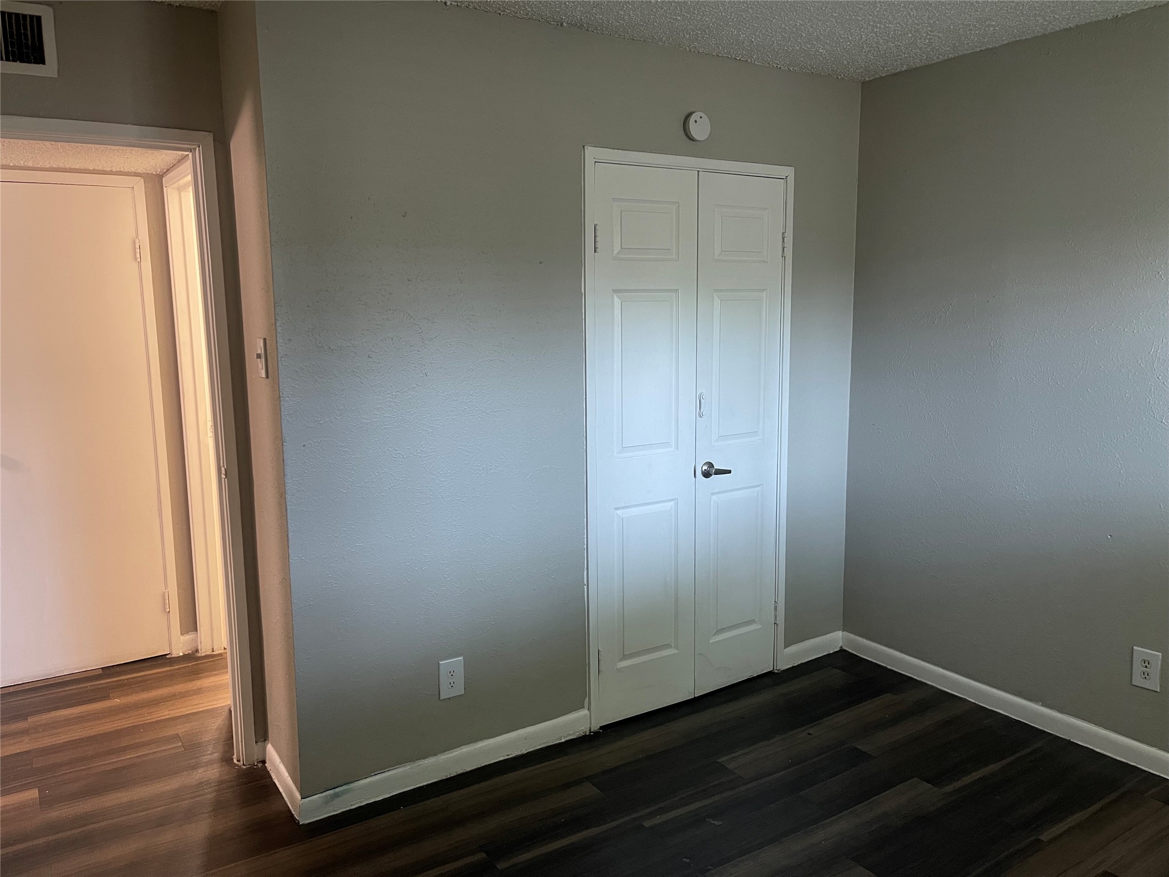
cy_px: 438
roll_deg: +0.5
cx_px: 584
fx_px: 844
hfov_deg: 69.4
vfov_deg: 54.9
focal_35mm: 25
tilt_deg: -9.1
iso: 320
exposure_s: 1/60
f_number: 1.6
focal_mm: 5.1
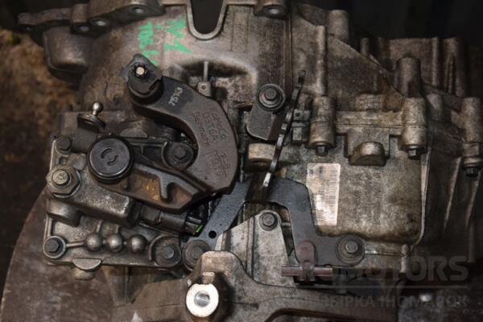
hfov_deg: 31.9
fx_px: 845
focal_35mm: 63
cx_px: 242
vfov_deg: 21.6
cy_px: 161
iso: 800
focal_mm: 42
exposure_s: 1/60
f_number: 4.8
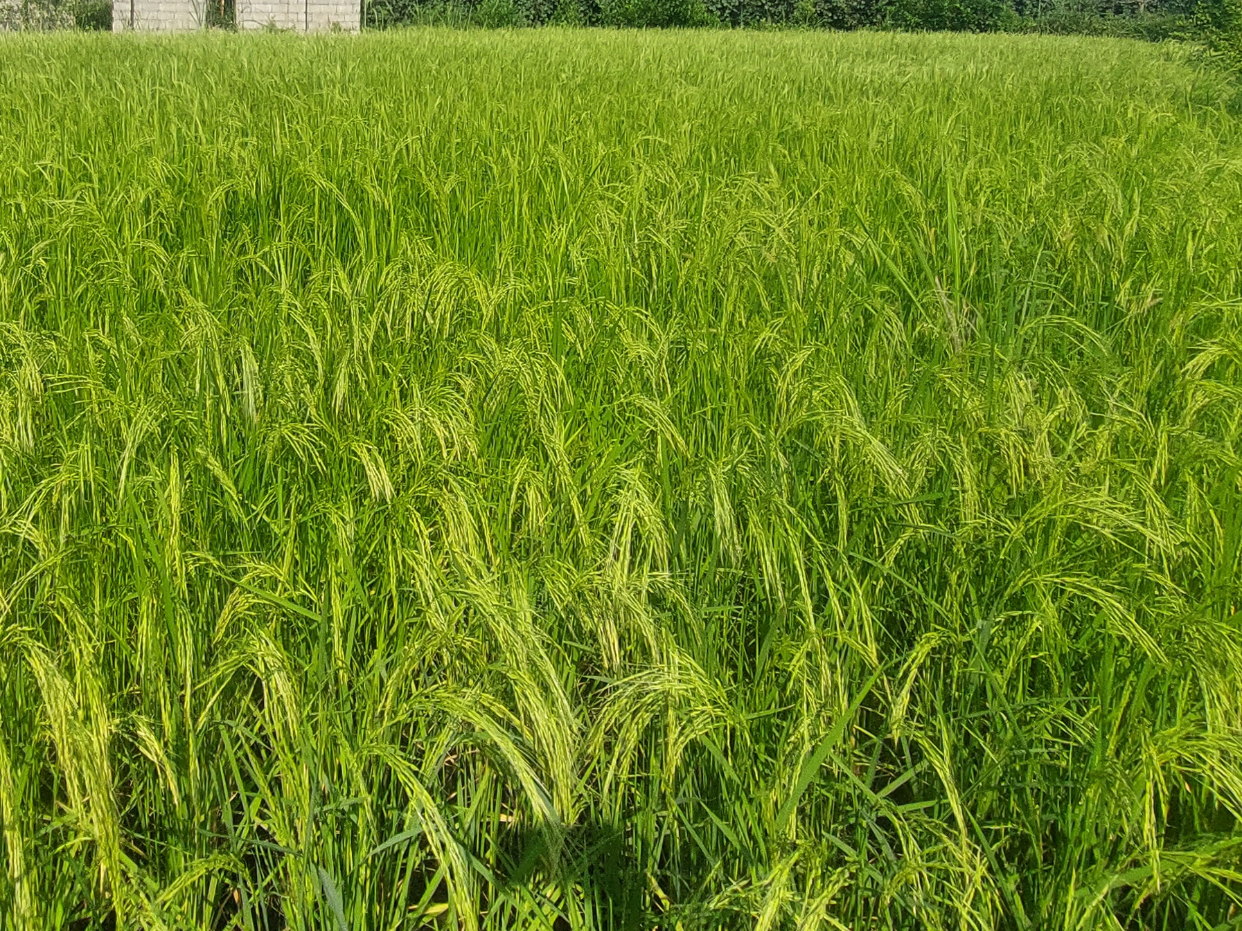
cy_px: 140
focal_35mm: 29
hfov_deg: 59.2
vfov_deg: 44.9
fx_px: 1041
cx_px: 353
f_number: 2.2
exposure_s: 1/1476
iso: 50
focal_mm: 1.74
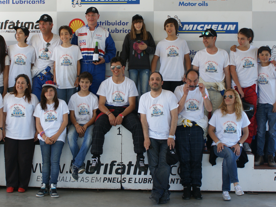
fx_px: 470
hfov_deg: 32.5
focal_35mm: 59
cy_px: 87
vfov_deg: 24.8
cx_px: 103
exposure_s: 1/50
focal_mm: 30
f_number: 5
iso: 125
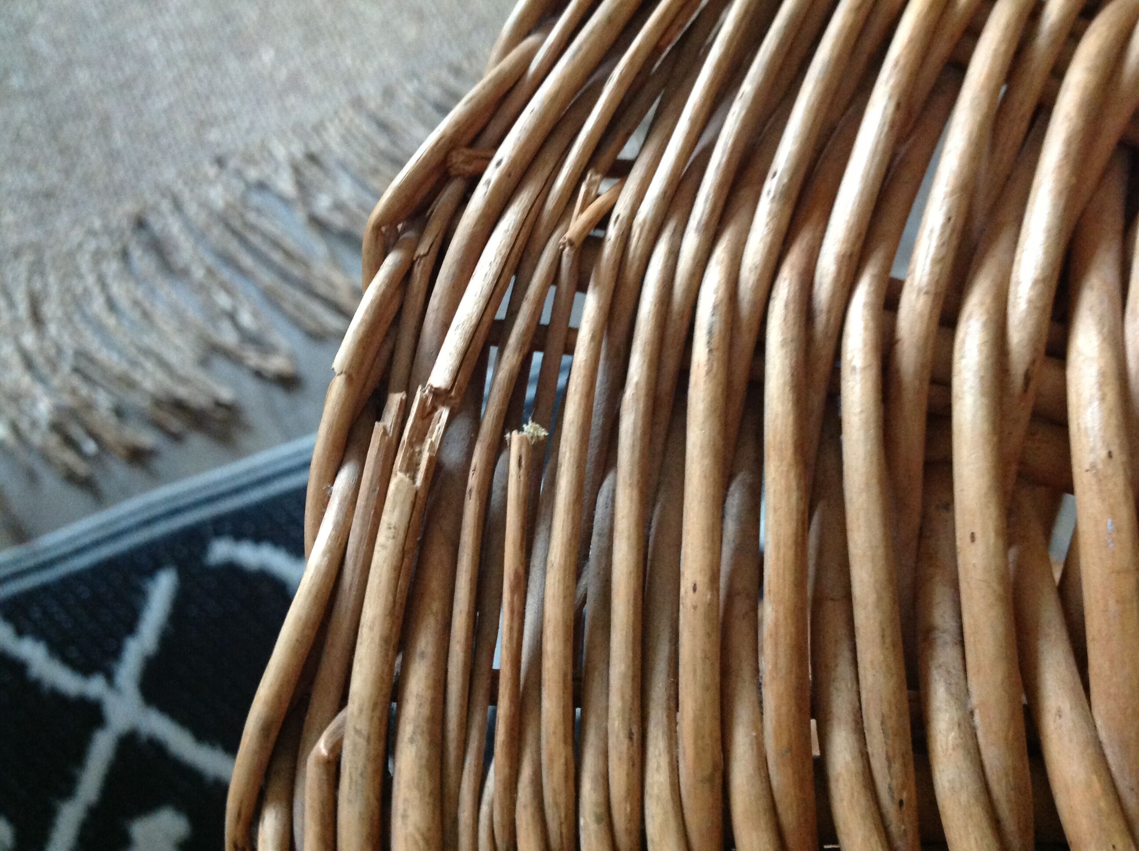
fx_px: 1150
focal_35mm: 35
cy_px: 426
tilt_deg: -65.1
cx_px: 570
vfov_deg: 40.6
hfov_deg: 52.7
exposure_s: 1/15
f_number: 2.4
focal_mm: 4.28
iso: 400
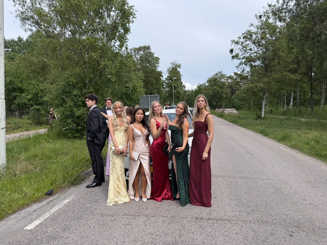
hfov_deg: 71.6
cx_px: 164
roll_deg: +0.8
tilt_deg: -4.2
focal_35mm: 24
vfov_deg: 56.8
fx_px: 227
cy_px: 122
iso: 80
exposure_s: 1/3425
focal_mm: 6.76
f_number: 1.78
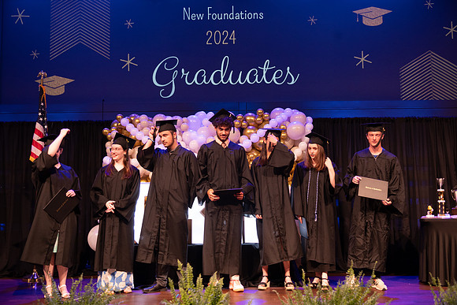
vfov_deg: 30.5
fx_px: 559
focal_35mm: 44
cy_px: 152
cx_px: 228
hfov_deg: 44.5
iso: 1600
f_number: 4
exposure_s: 1/200
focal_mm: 44
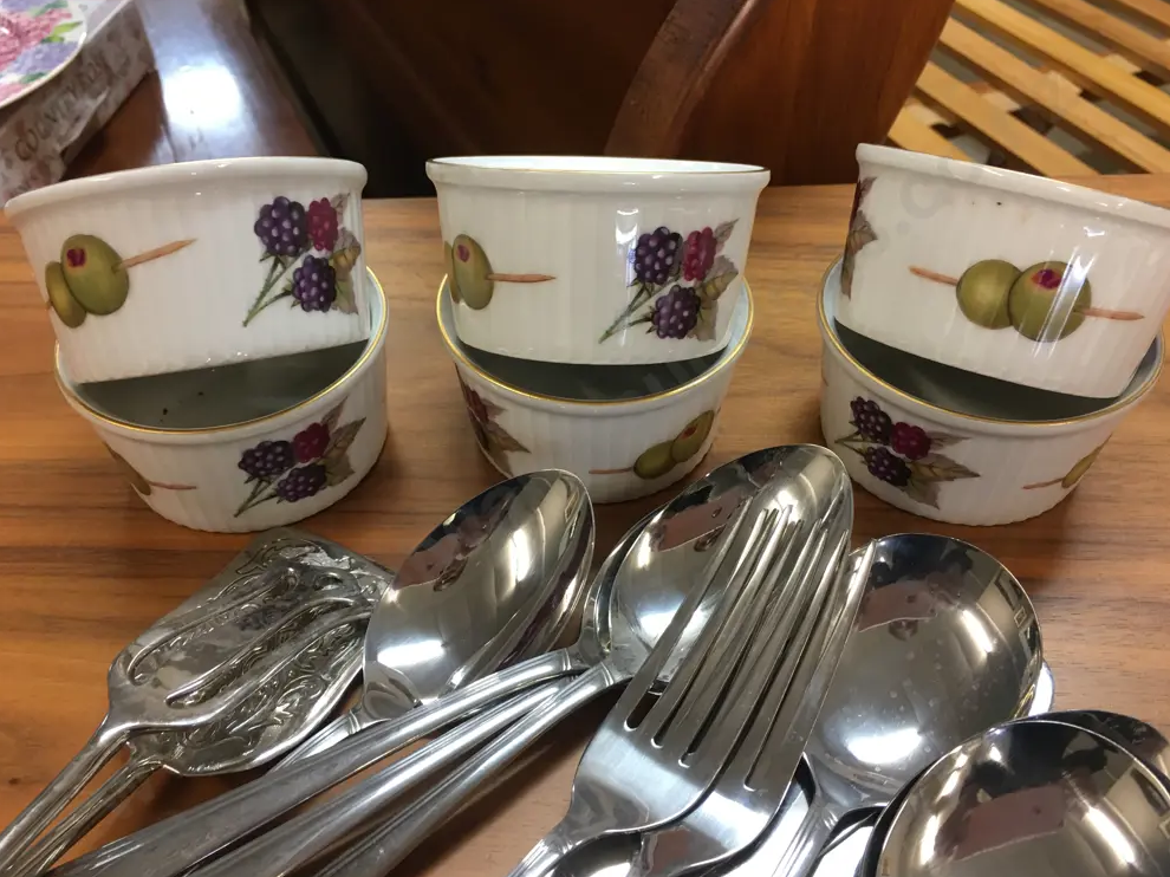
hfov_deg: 60.0
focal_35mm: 30
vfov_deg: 46.8
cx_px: 584
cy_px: 448
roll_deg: +0.7
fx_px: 1014
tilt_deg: -42.8
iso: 50
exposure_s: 1/17
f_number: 2.2
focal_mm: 4.15
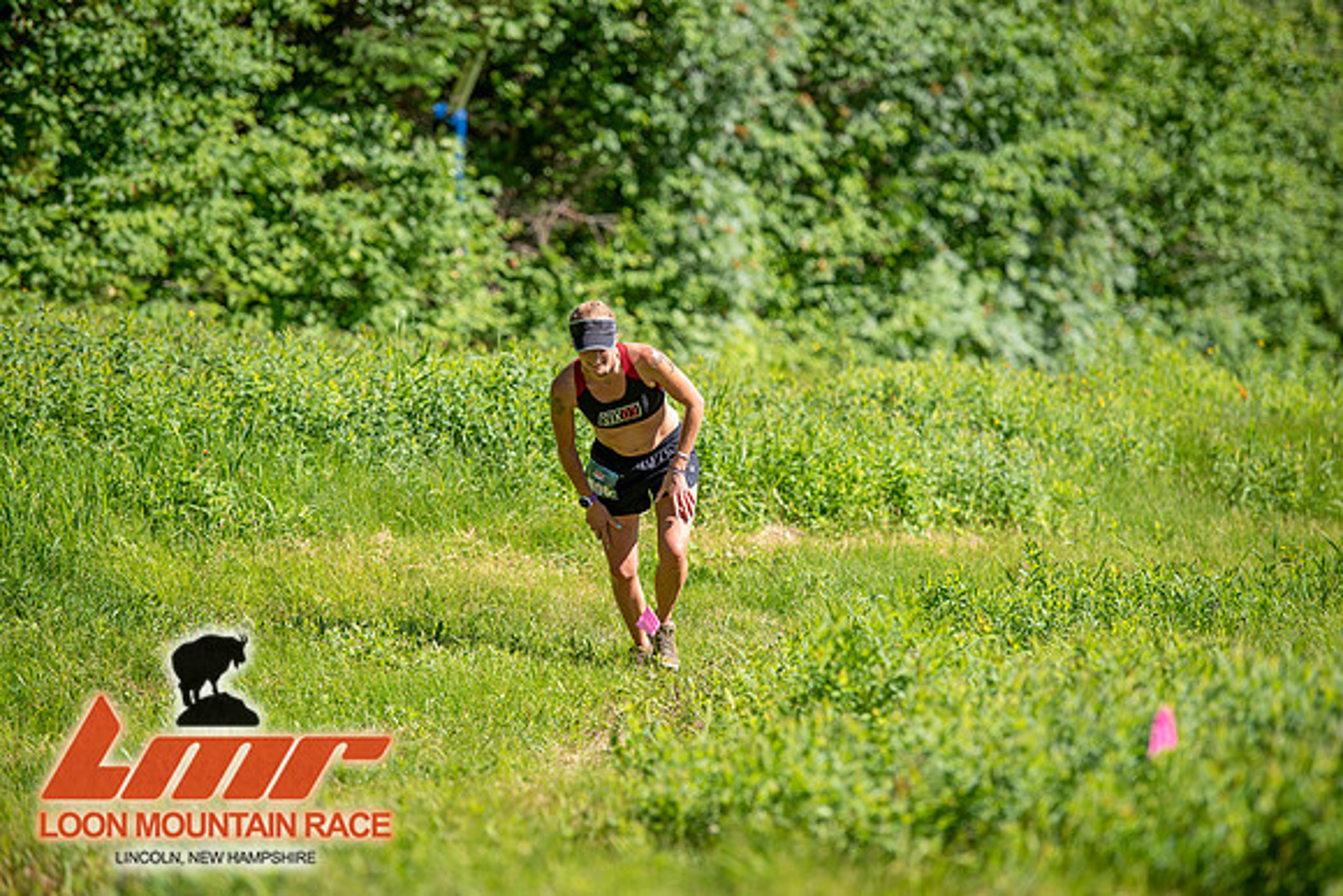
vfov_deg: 7.9
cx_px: 672
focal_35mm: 175
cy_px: 448
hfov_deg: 11.7
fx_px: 6530
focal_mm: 175
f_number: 3.5
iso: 100
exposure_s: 1/640
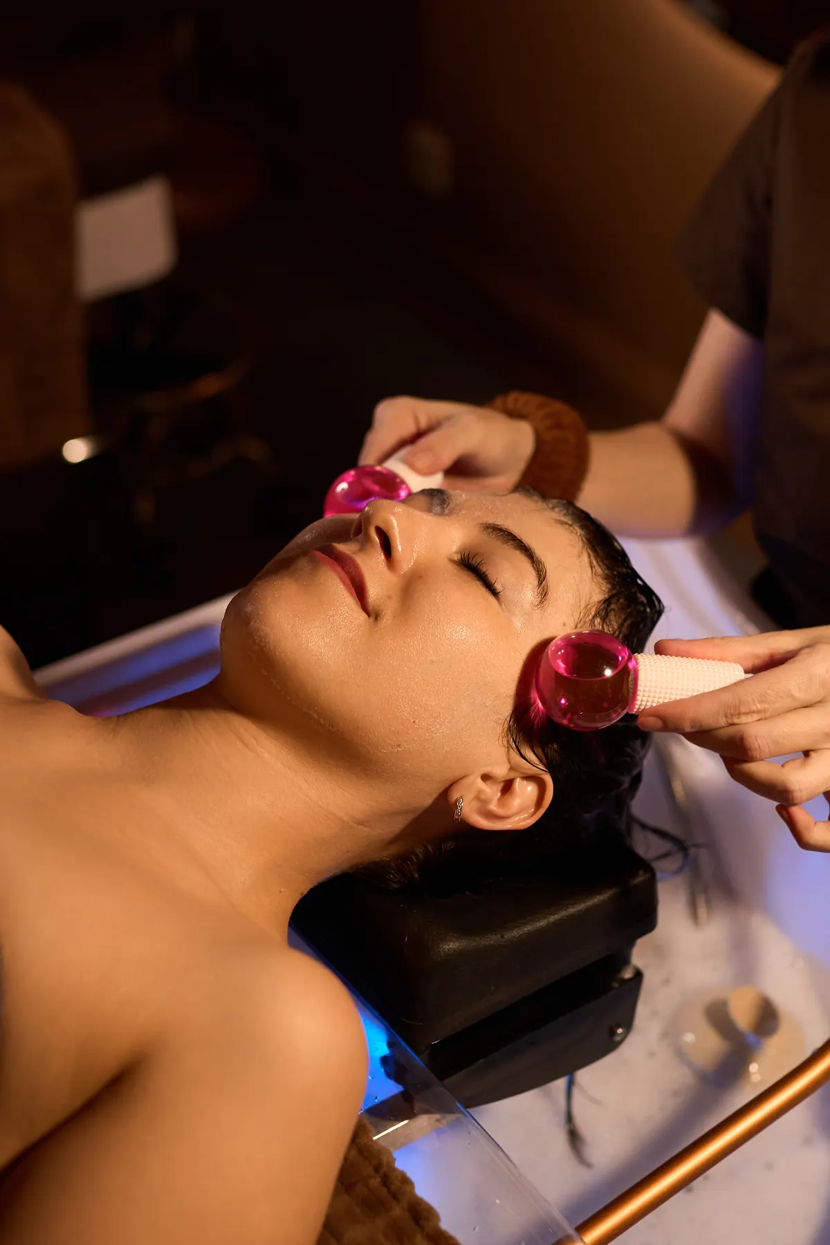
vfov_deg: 38.2
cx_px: 415
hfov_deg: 26.0
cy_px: 622
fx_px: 1798
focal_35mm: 52
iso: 640
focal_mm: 35
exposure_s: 1/125
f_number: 2.2
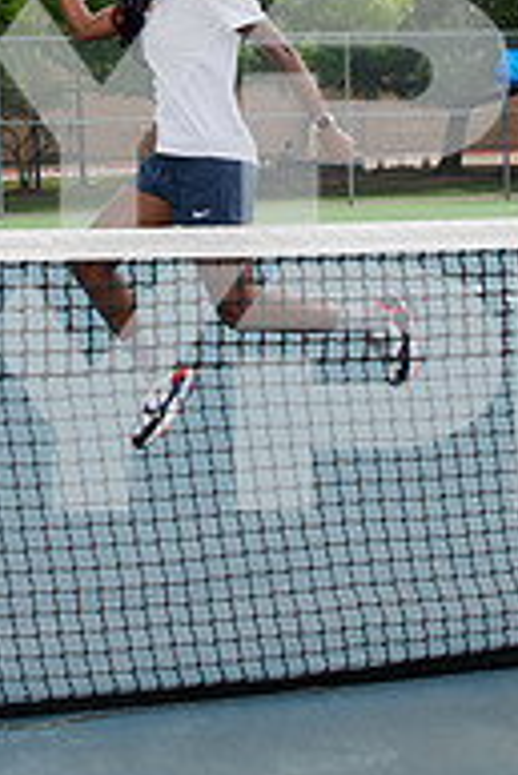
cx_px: 197
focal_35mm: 56
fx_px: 1206
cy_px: 108
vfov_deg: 34.1
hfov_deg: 24.2
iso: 100
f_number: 5.6
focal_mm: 24
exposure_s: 1/400
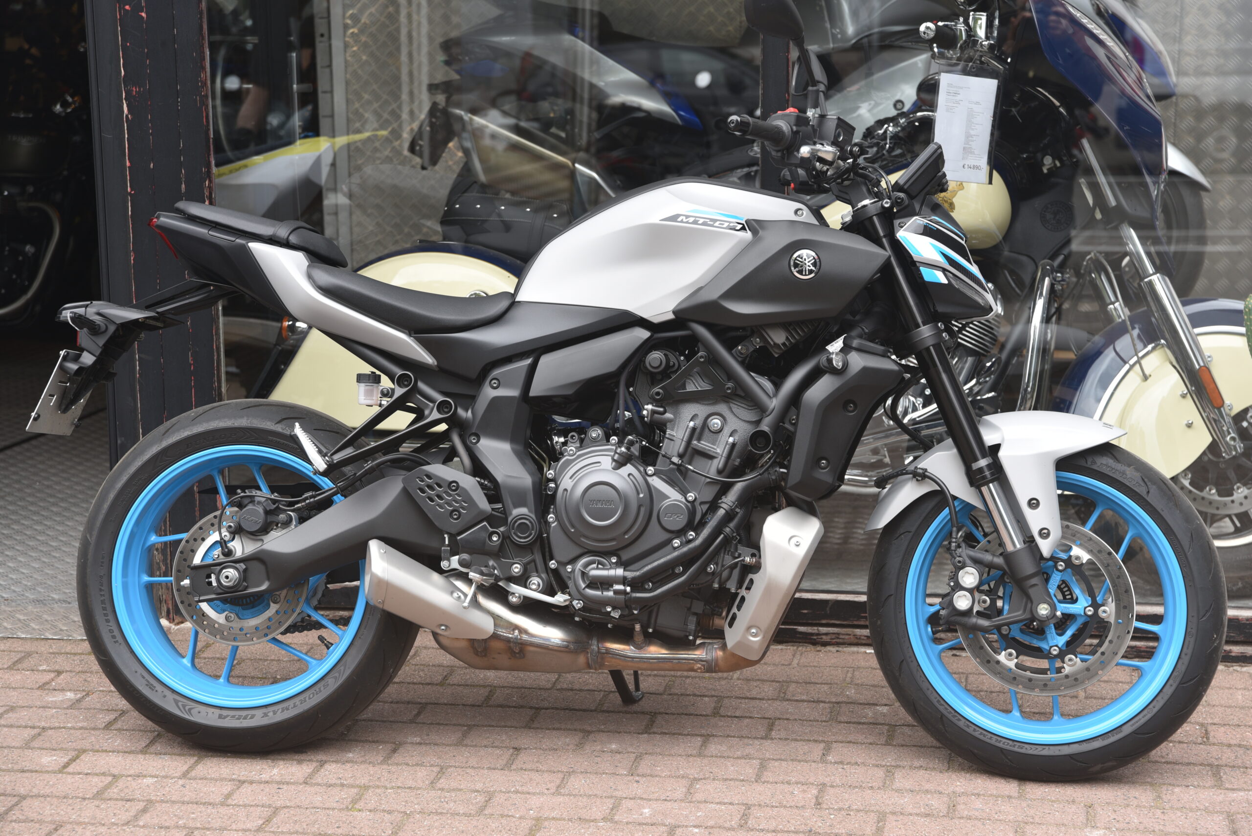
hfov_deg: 28.8
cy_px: 418
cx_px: 626
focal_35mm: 70
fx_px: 2435
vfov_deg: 19.5
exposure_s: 1/80
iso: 100
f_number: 4.5
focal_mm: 70
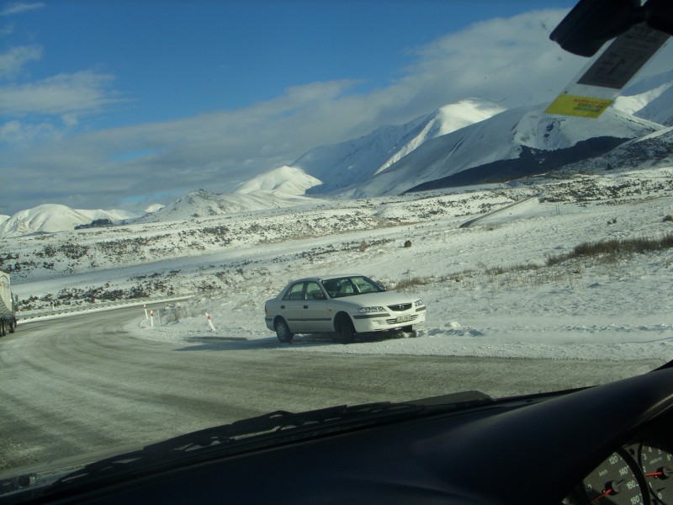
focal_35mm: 38
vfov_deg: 37.7
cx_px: 336
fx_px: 739
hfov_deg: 49.0
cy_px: 252
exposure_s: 1/402
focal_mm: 7.8
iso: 50
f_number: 7.4
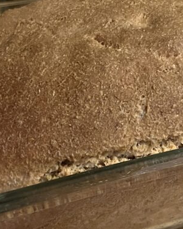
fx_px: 468
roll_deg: -0.6
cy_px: 96
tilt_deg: -41.8
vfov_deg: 27.5
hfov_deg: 22.1
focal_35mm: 69
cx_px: 114
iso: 640
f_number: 1.6
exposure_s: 1/30
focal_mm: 5.1
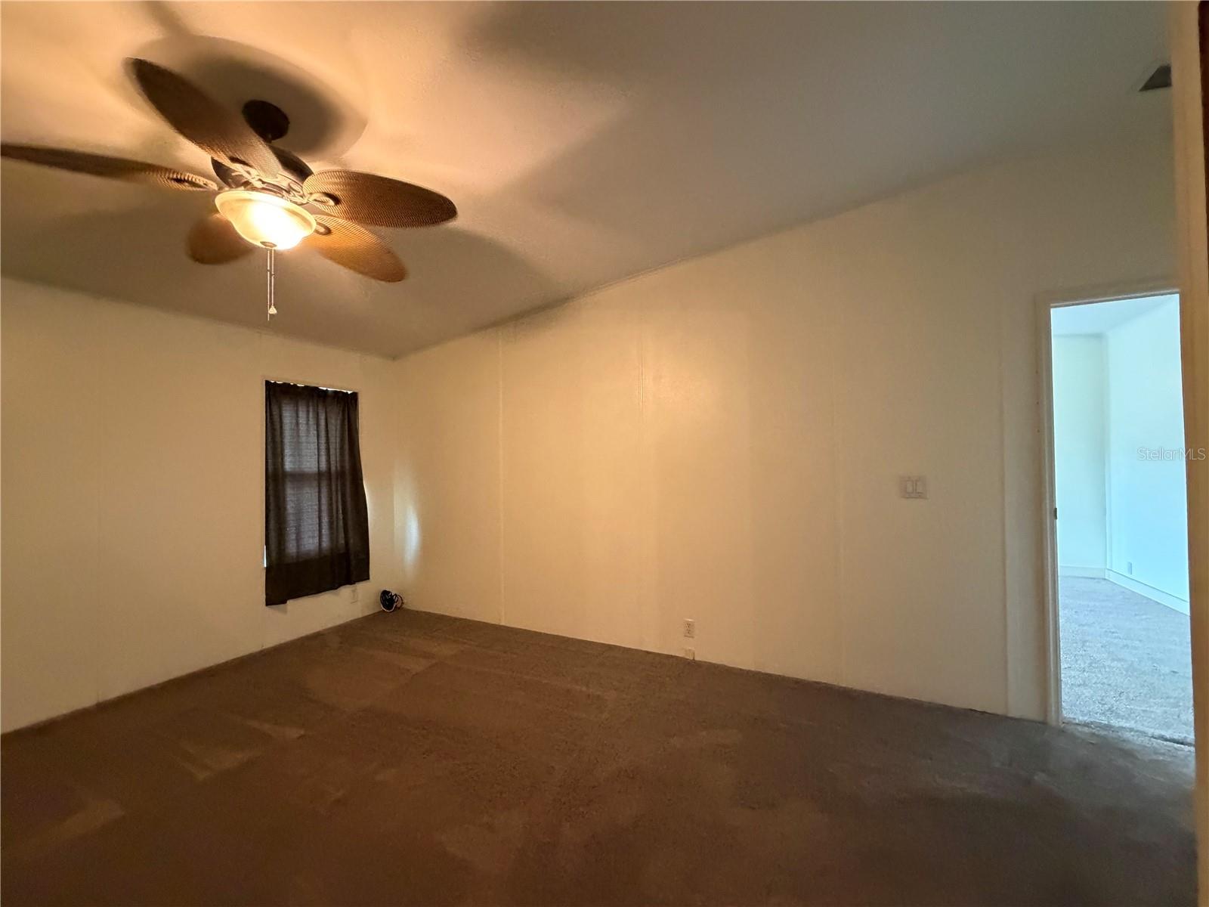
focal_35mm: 14
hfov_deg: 102.1
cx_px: 604
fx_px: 489
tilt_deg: +2.0
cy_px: 454
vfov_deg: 85.7
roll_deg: +1.1
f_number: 2.2
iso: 800
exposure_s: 1/60
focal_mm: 2.22
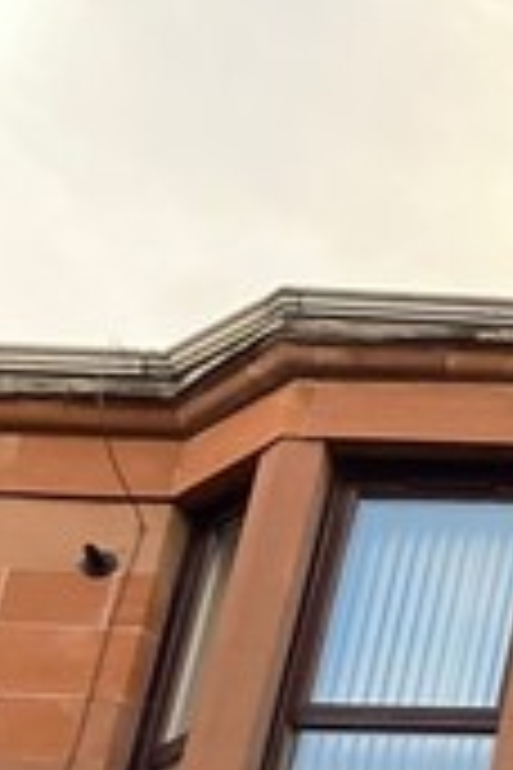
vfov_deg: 11.2
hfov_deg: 6.5
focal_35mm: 162
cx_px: 2146
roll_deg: +1.2
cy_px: 1680
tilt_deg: +24.1
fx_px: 3462
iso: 80
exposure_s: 1/121
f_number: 1.8
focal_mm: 4.25
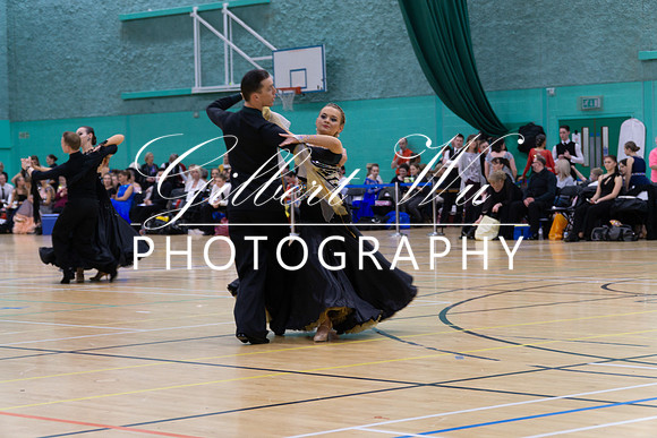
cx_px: 328
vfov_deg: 14.7
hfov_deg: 21.9
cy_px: 219
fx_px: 1698
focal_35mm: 93
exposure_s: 1/100
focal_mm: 62
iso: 640
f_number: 4
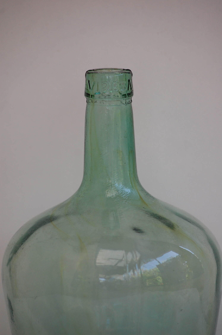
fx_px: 1880
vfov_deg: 10.2
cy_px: 168
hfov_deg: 6.8
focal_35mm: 202
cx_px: 111
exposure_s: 1/200
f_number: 4.5
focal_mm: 135
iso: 400
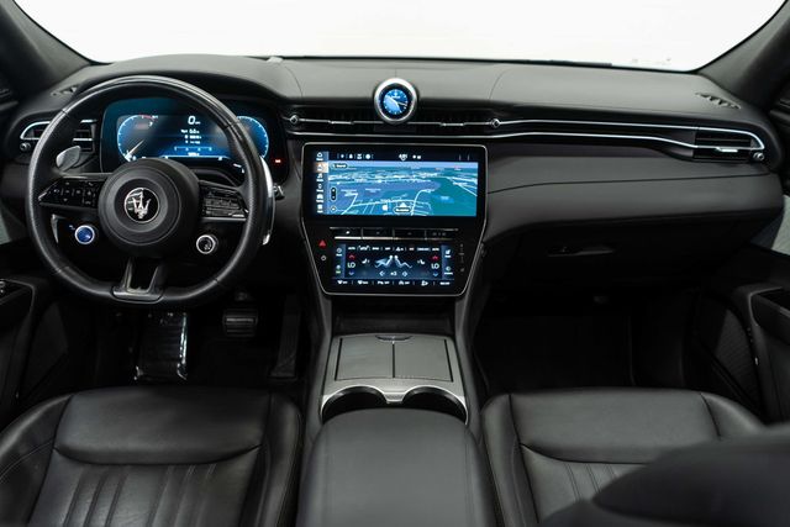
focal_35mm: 28
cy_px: 264
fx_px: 615
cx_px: 395
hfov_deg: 65.5
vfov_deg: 46.4
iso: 640
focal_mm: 28
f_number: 3.2
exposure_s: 1/40
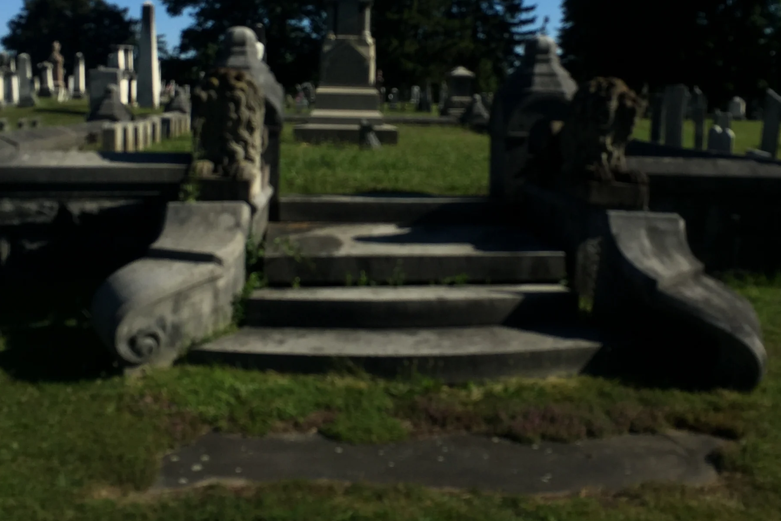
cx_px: 416
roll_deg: -1.1
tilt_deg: -3.9
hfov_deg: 45.4
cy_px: 146
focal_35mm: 43
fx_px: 933
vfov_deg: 30.8
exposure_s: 1/3597
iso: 32
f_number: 2.2
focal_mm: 4.15
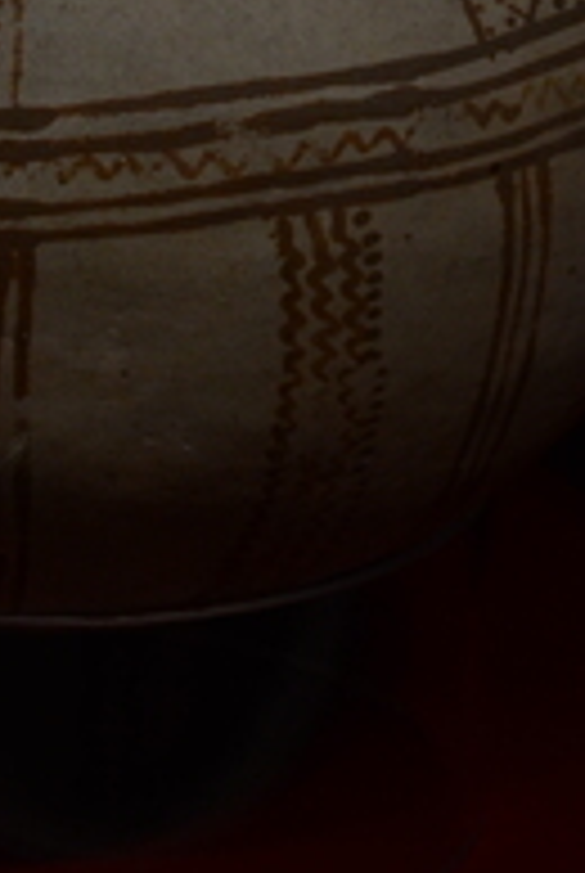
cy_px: -108
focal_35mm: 358
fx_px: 8695
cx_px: 99
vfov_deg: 5.7
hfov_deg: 3.9
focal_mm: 70
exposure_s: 1/200
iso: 1000
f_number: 5.3
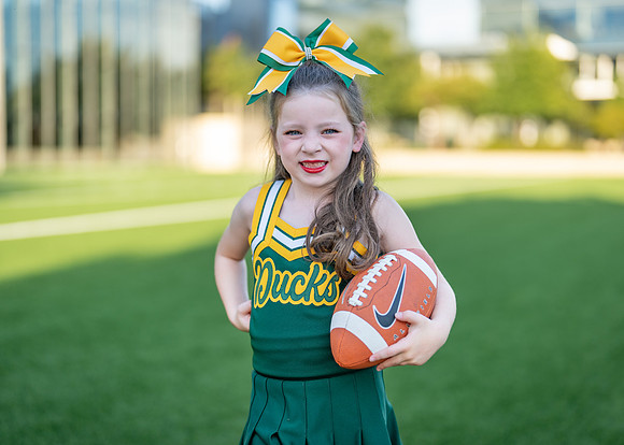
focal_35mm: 57
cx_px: 325
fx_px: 1015
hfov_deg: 34.2
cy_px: 208
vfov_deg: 24.7
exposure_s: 1/1250
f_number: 1.2
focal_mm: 50
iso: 100
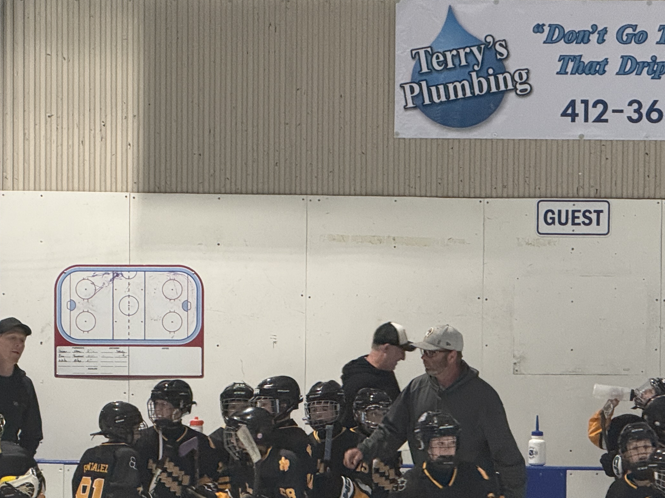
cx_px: 335
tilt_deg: -2.5
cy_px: 377
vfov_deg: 6.4
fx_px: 4475
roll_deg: -0.4
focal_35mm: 233
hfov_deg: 8.5
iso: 250
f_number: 2.8
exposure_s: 1/120
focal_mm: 15.66
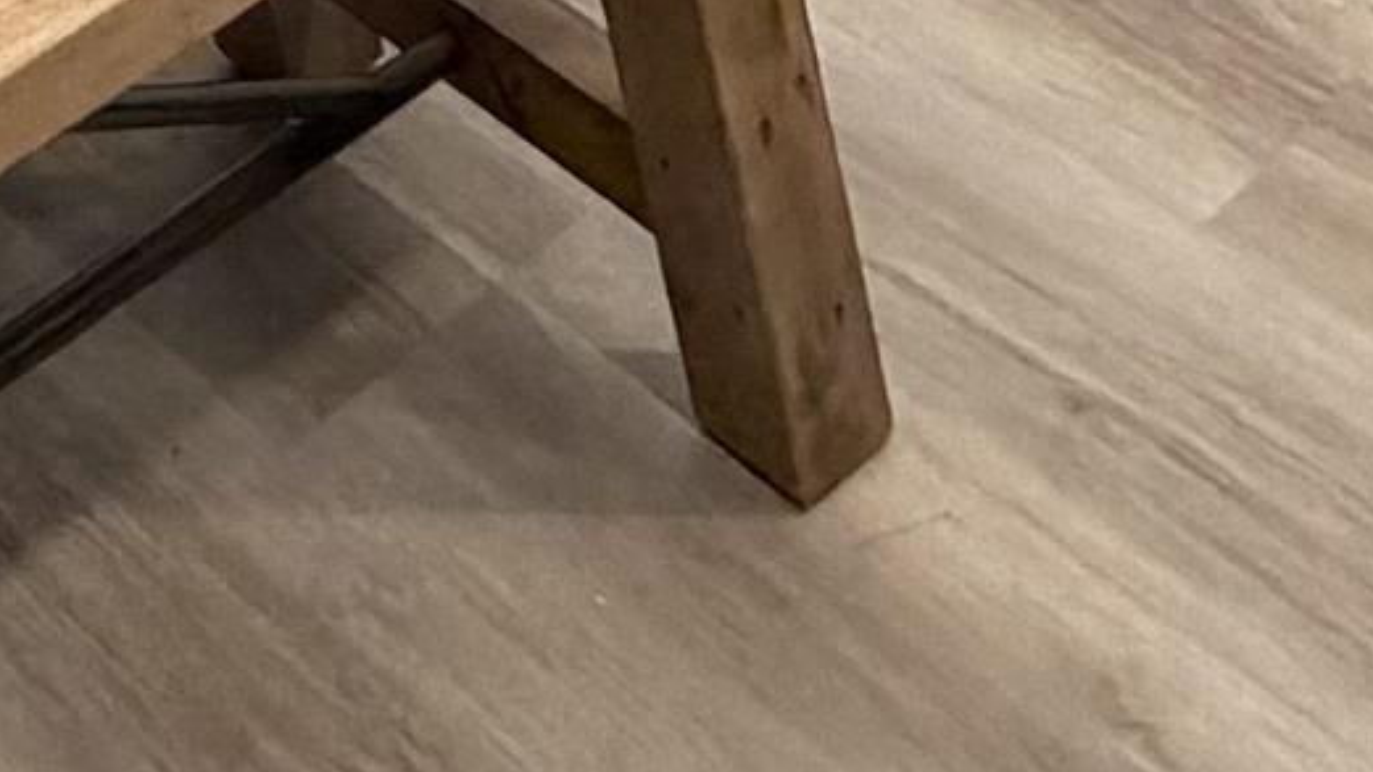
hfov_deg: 22.6
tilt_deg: -3.2
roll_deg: +1.5
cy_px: -2029
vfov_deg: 8.8
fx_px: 3276
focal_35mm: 90
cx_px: -47
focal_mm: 2.22
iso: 400
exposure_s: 1/60
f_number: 2.2
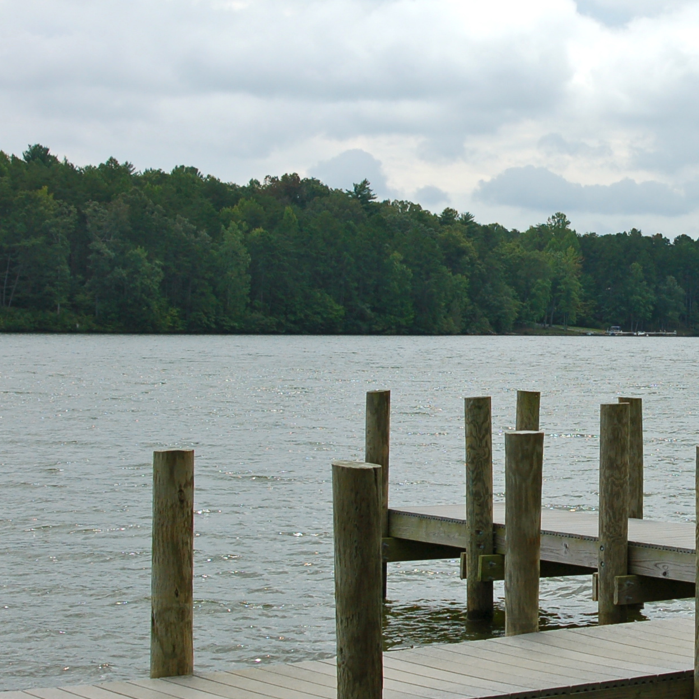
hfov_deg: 19.5
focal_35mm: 86
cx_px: 720
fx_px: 1965
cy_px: 327
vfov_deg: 20.2
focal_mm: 28
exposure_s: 1/500
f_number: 9
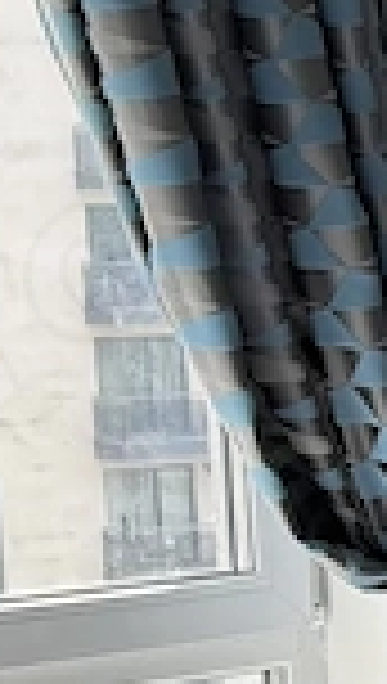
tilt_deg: -7.8
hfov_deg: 6.4
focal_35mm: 172
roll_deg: +2.0
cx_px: 1246
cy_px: 639
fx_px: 3124
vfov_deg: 12.4
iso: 80
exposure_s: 1/333
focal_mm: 6.76
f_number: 1.78
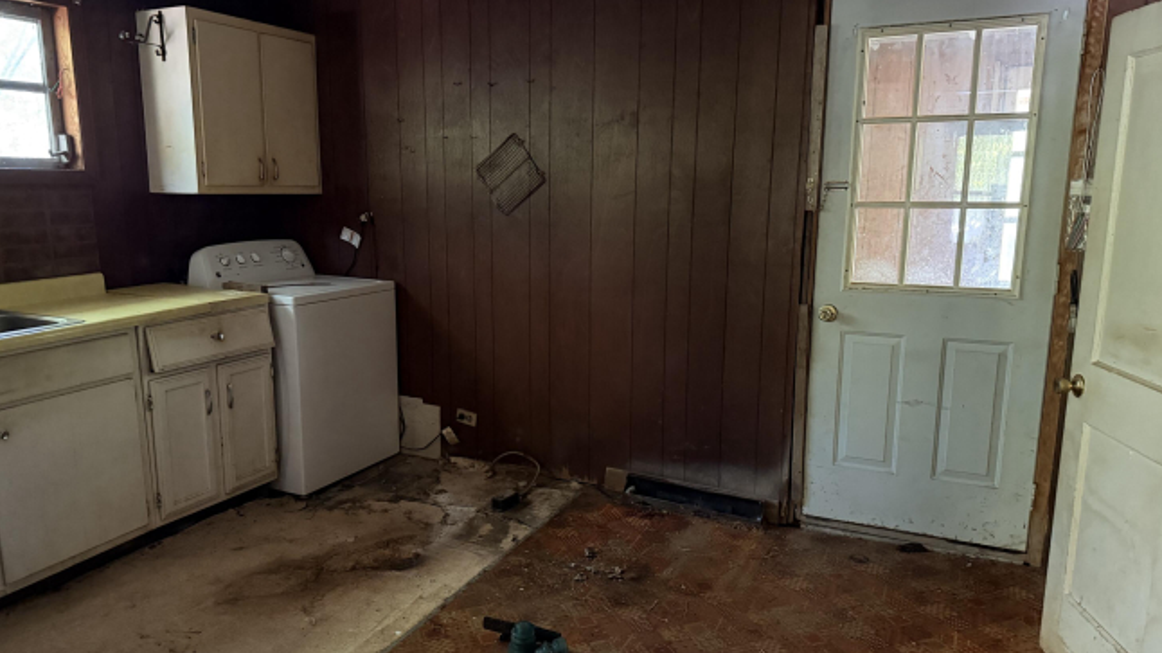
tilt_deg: -10.0
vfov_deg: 42.8
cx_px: 568
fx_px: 832
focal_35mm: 27
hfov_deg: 69.9
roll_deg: -0.2
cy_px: 358
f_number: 1.78
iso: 1250
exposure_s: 1/30
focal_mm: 6.76
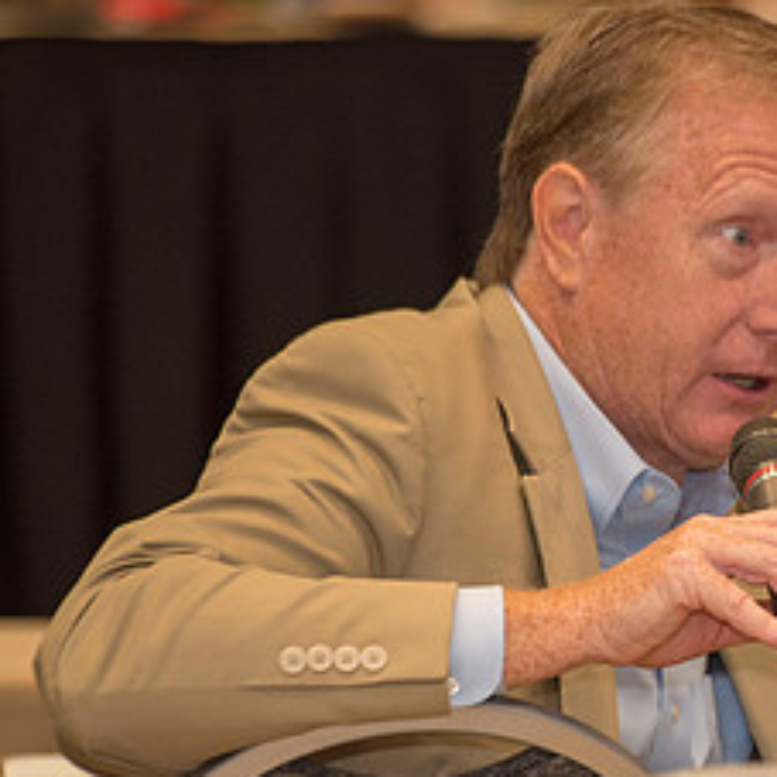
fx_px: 12393
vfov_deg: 3.6
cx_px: 807
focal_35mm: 488
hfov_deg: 3.6
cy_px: 620
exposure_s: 1/320
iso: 1250
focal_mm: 200
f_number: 3.2
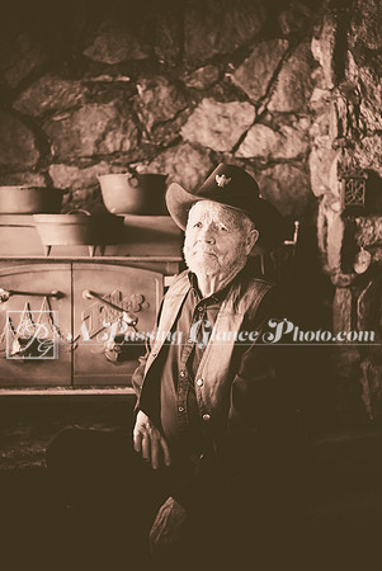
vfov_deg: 28.8
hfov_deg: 19.5
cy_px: 286
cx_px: 191
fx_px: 1112
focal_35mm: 70
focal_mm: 70
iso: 12800
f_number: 2.8
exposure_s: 1/100
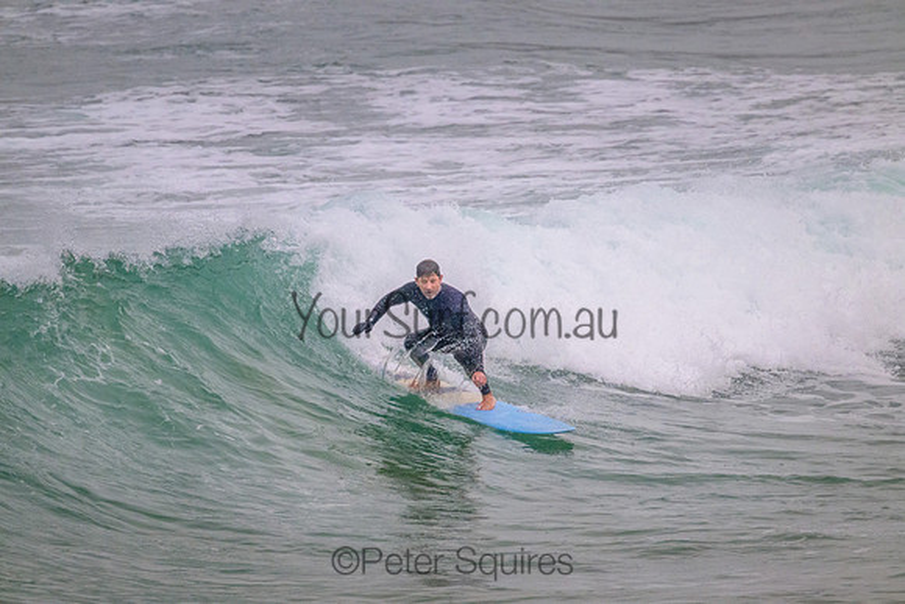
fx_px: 20115
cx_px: 452
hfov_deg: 2.6
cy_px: 302
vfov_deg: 1.7
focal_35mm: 800
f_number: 11
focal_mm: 800
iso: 4500
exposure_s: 1/1250
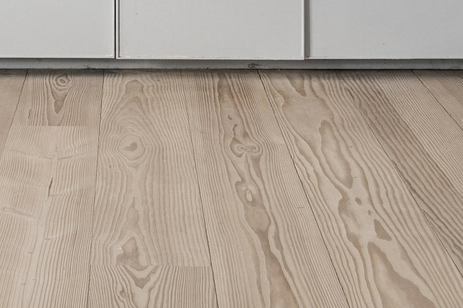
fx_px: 1056
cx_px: 71
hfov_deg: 24.2
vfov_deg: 14.3
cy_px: -272
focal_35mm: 82
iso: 200
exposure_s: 1/40
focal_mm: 13
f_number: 8
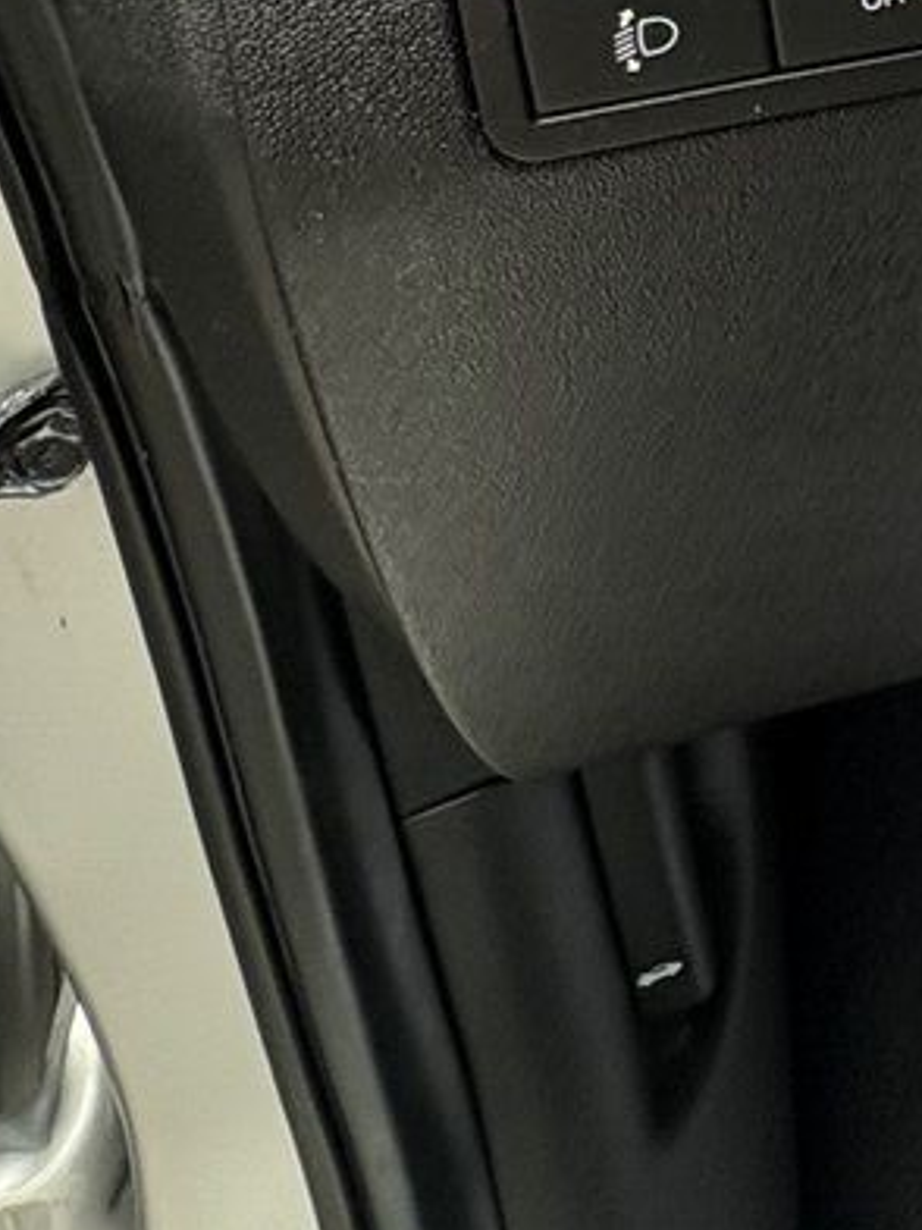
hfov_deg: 20.3
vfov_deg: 24.5
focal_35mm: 61
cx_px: 1427
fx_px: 2166
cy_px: -626
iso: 80
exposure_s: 1/130
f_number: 2.2
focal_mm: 2.22
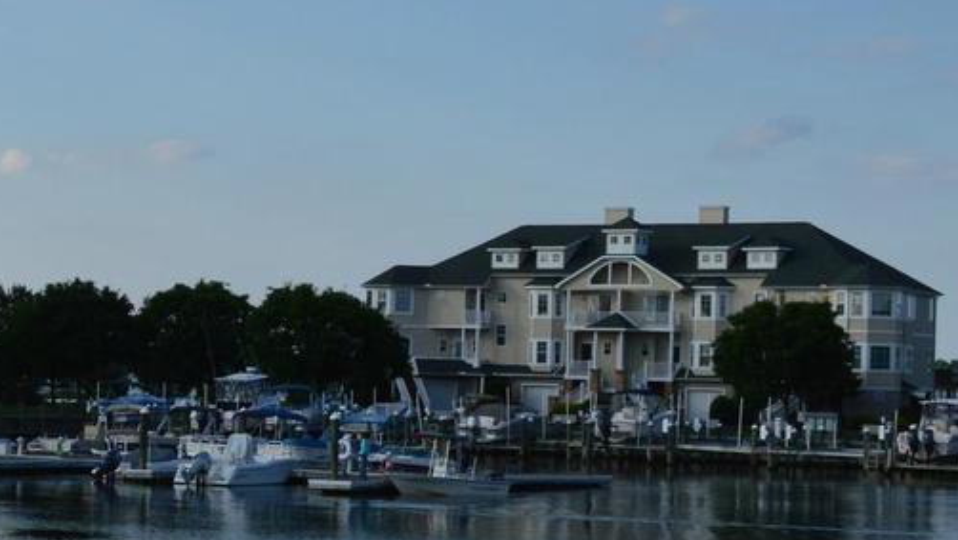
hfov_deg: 18.6
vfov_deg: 11.2
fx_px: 2745
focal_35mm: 108
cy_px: 390
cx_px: -227
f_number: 11
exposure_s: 1/500
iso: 400
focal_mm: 24
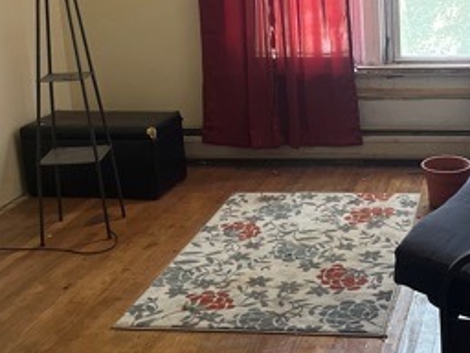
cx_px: 380
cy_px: 86
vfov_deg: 22.4
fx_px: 883
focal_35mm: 65
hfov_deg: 29.1
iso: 500
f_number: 1.6
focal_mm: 5.1
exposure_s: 1/53
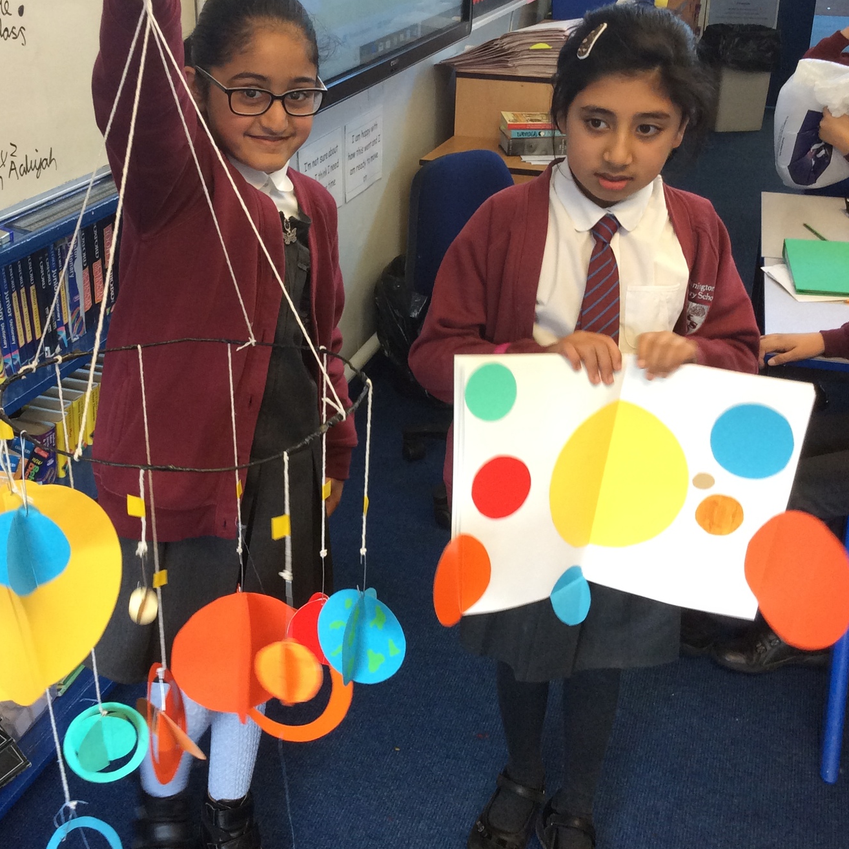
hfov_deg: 38.3
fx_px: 1221
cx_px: 368
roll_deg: +0.1
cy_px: 338
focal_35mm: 44
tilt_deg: -21.1
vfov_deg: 38.2
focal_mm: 3.3
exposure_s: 1/25
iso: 80
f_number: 2.4
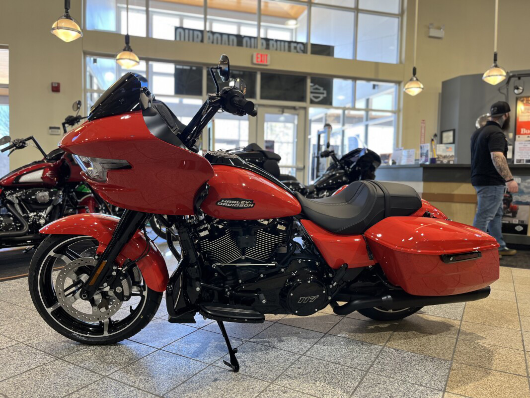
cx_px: 265
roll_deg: -1.5
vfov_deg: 53.1
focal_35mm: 26
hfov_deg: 67.3
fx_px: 398
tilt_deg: -3.5
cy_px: 199
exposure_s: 1/60
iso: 80
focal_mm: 5.1
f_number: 1.6
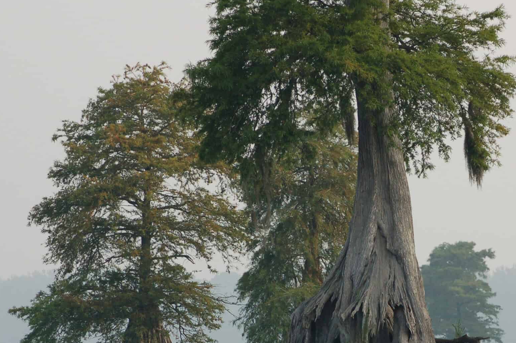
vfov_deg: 4.5
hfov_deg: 6.8
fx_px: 4339
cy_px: 271
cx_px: 398
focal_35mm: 303
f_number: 5.6
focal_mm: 122
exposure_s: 1/500
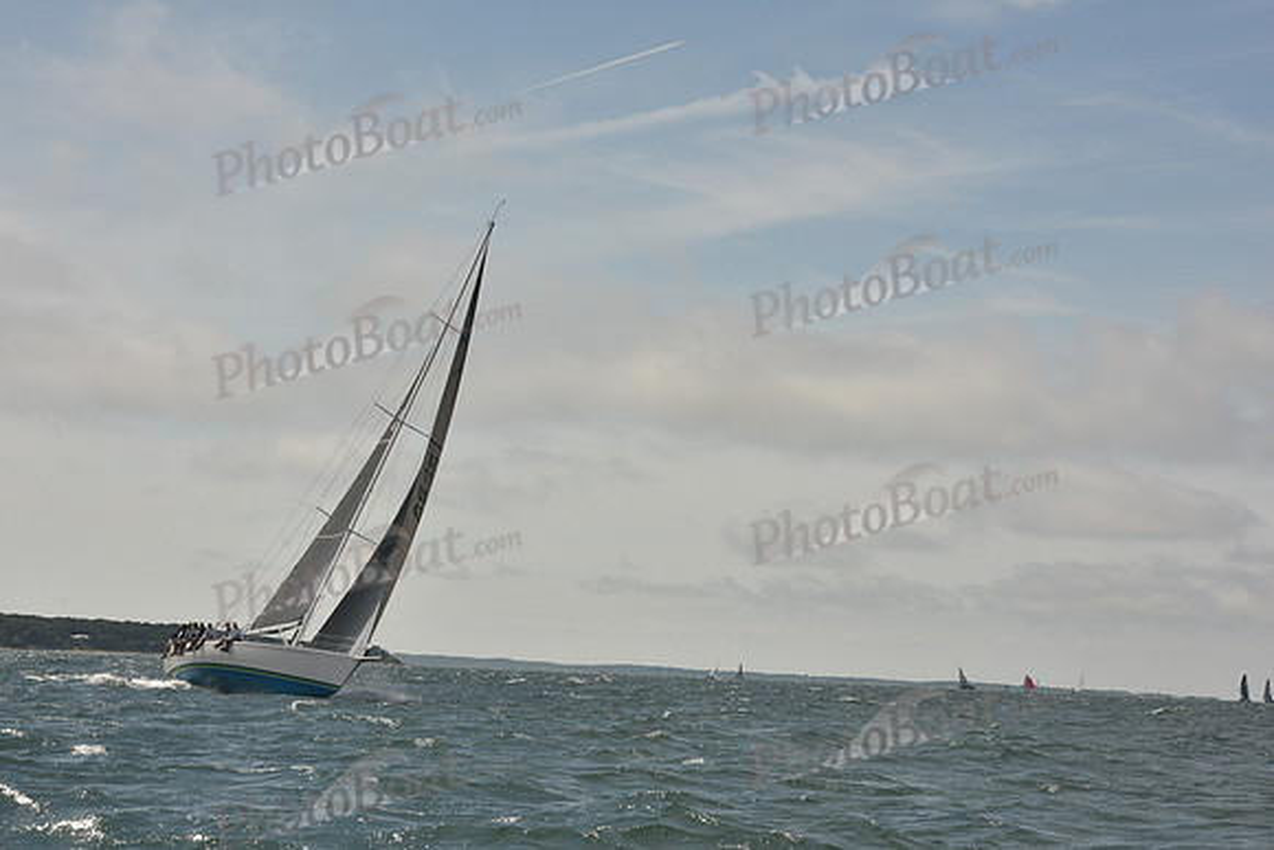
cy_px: 425
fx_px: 3044
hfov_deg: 23.6
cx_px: 637
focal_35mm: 86
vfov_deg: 15.9
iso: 320
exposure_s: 1/800
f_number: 10
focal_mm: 86
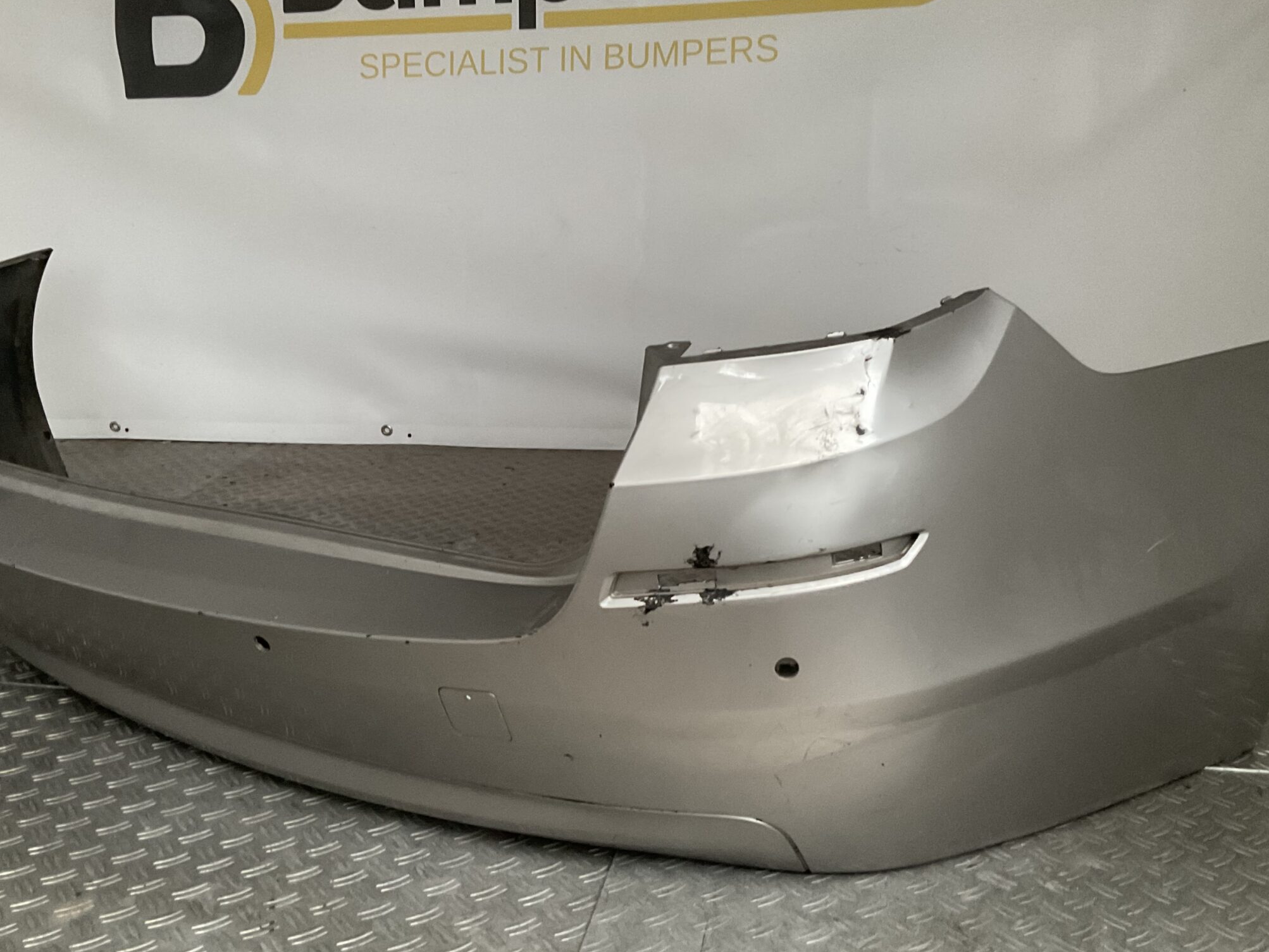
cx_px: 587
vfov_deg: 38.7
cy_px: 462
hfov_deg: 50.1
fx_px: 1357
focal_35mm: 37
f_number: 1.8
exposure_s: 1/25
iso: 250
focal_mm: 3
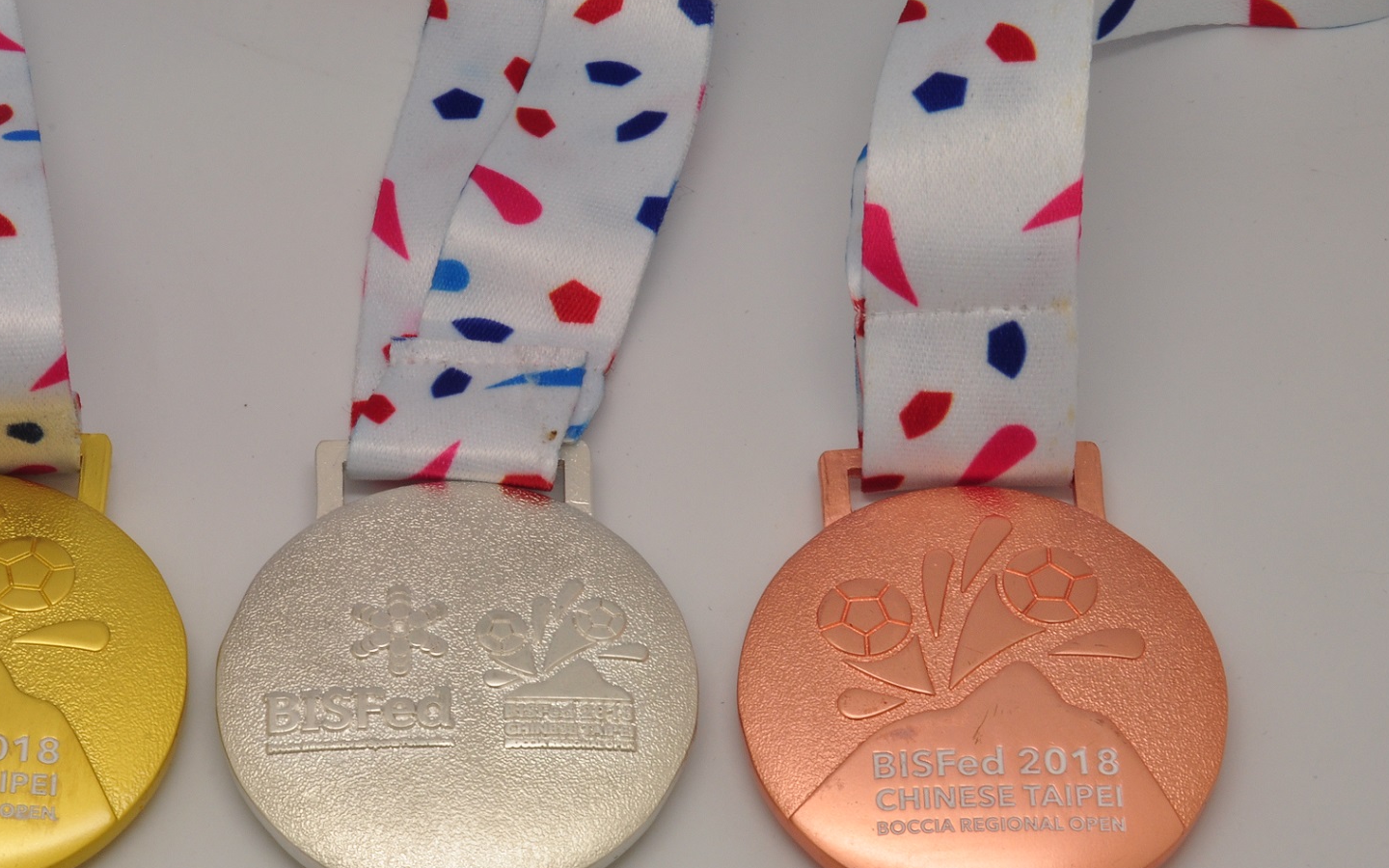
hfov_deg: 19.2
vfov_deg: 12.1
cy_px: 640
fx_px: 4088
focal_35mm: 108
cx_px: 439
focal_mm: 50
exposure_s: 1/13
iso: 220
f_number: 32
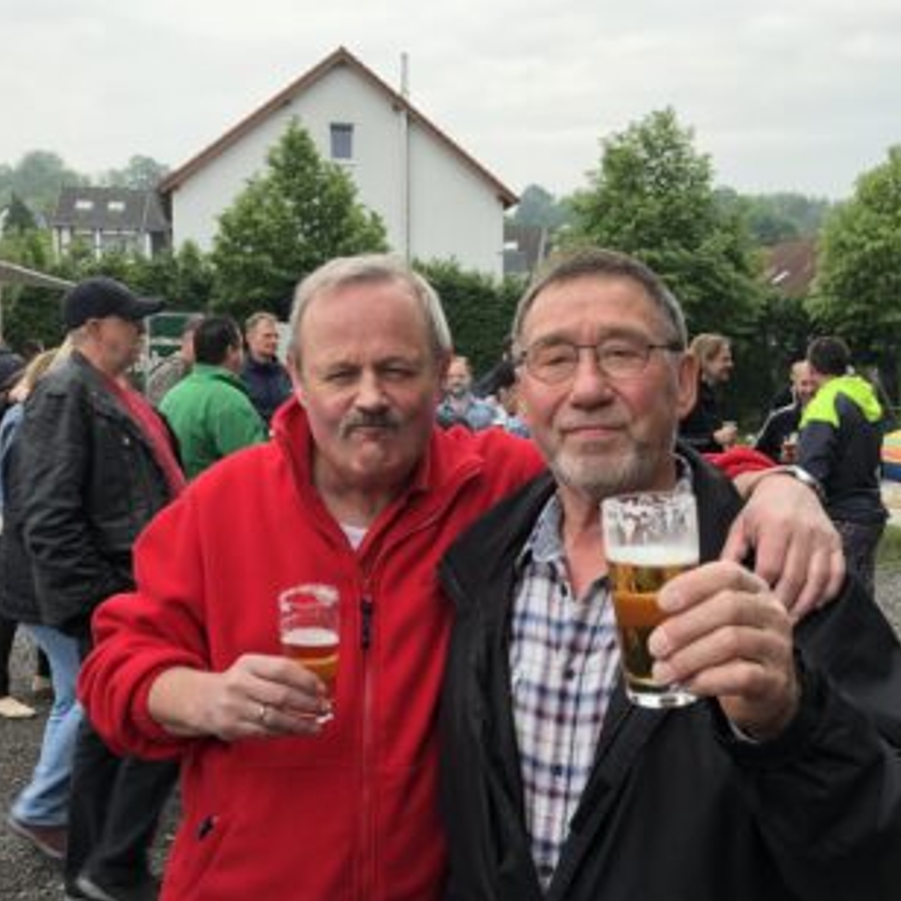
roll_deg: +0.2
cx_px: 474
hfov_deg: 44.9
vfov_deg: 44.9
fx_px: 1090
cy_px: 475
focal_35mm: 37
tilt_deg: -2.2
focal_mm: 4
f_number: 1.8
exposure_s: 1/129
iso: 20
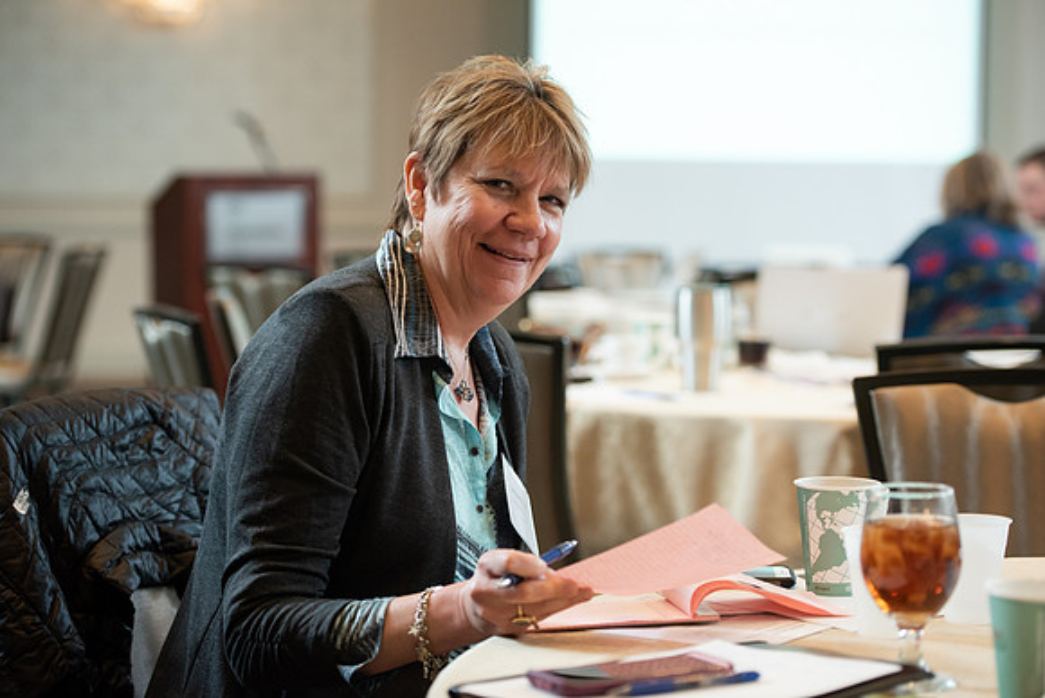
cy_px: 349
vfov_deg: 15.2
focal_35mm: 90
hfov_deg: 22.6
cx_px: 522
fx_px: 2613
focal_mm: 90
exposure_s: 1/200
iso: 1600
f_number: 3.5
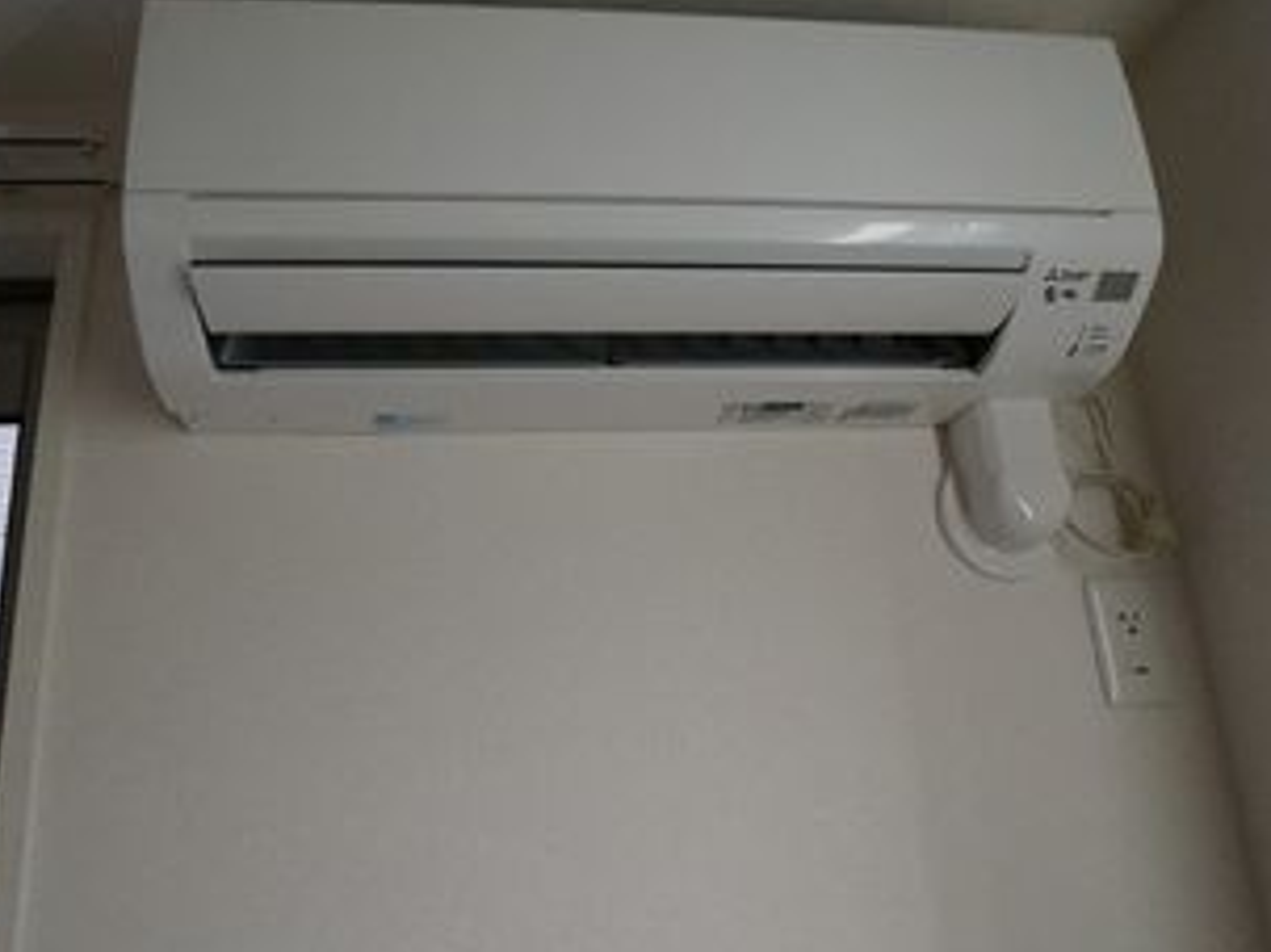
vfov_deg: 37.7
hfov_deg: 49.0
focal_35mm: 38
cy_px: 480
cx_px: 587
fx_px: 1395
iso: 3200
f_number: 8
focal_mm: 16
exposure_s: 1/250
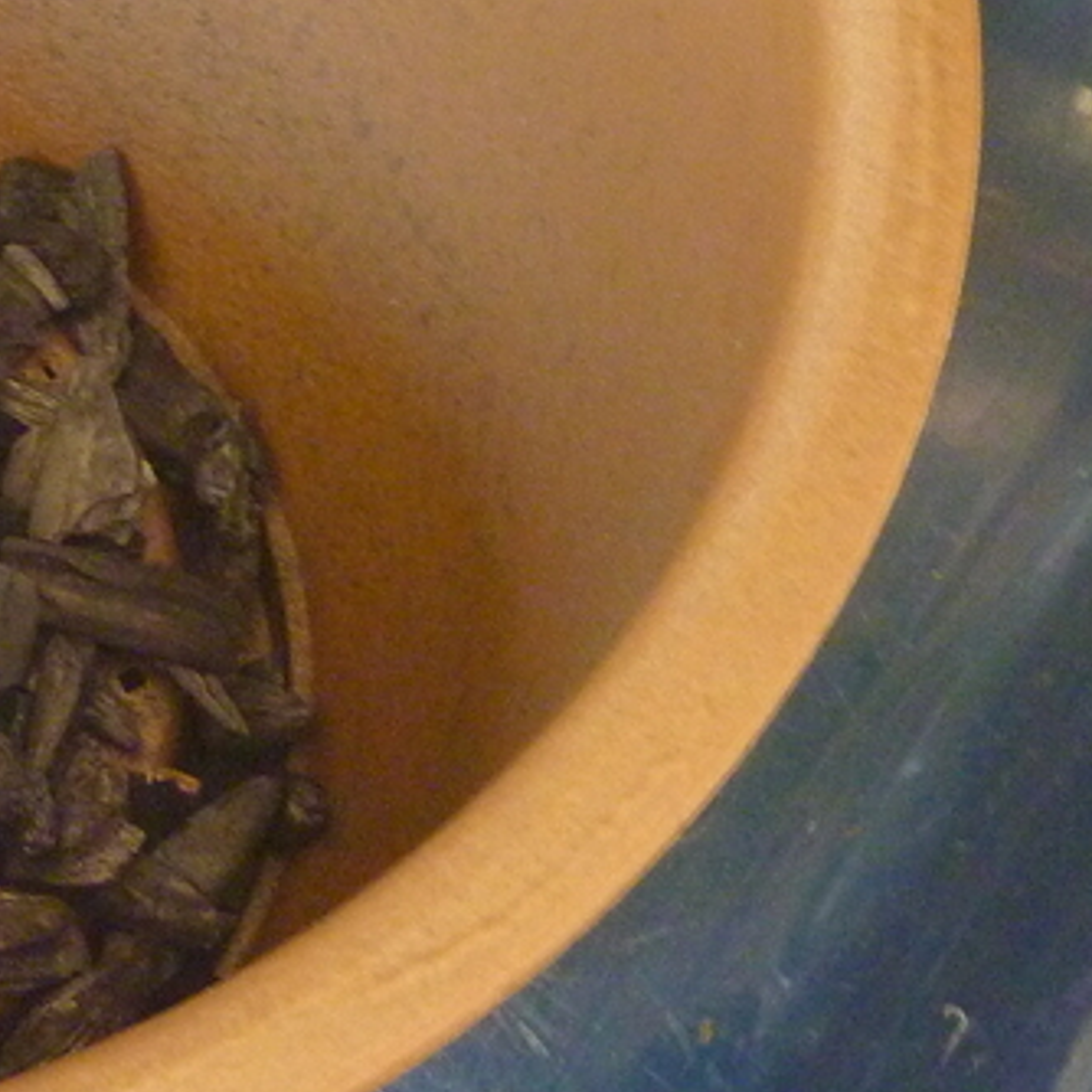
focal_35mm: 89
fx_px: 3176
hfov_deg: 18.4
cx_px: -245
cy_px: 193
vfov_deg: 19.3
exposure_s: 1/5
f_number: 3.3
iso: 400
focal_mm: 4.9
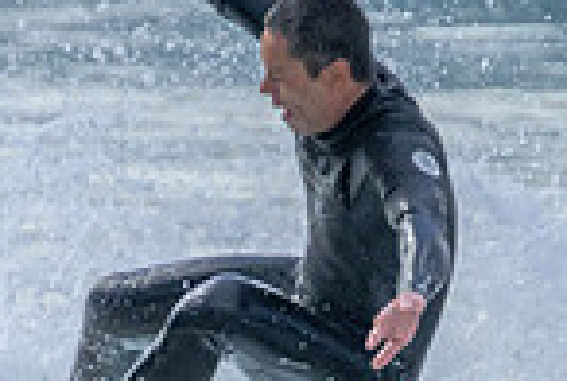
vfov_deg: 0.4
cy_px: 542
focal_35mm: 3169
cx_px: 206
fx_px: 50013
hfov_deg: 0.6
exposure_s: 1/1000
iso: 3200
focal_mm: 800
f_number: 11
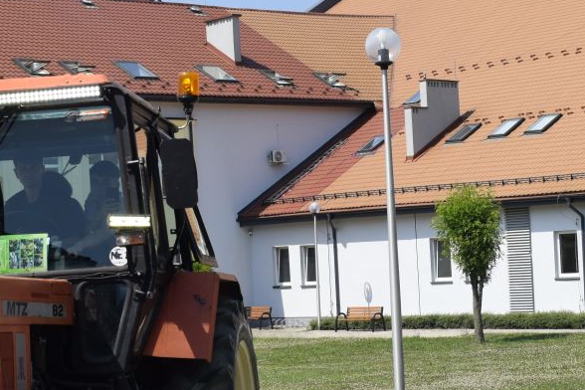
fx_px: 1678
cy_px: 265
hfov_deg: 19.8
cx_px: 309
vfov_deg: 13.2
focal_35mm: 103
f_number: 6.3
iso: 400
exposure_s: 1/1600
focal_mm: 27
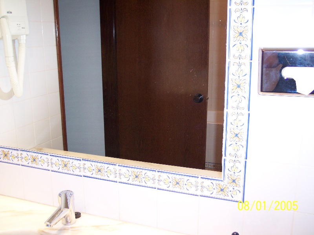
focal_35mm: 38
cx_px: 157
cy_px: 118
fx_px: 345
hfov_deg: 49.0
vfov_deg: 37.7
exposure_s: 1/30
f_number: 2.8
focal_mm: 8
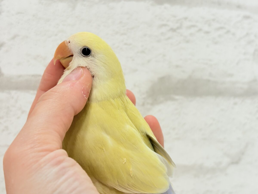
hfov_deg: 36.8
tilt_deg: -7.8
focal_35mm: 52
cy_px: 97
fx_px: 388
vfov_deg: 28.0
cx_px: 129
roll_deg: -2.5
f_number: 1.6
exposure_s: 1/50
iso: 40
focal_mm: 5.96
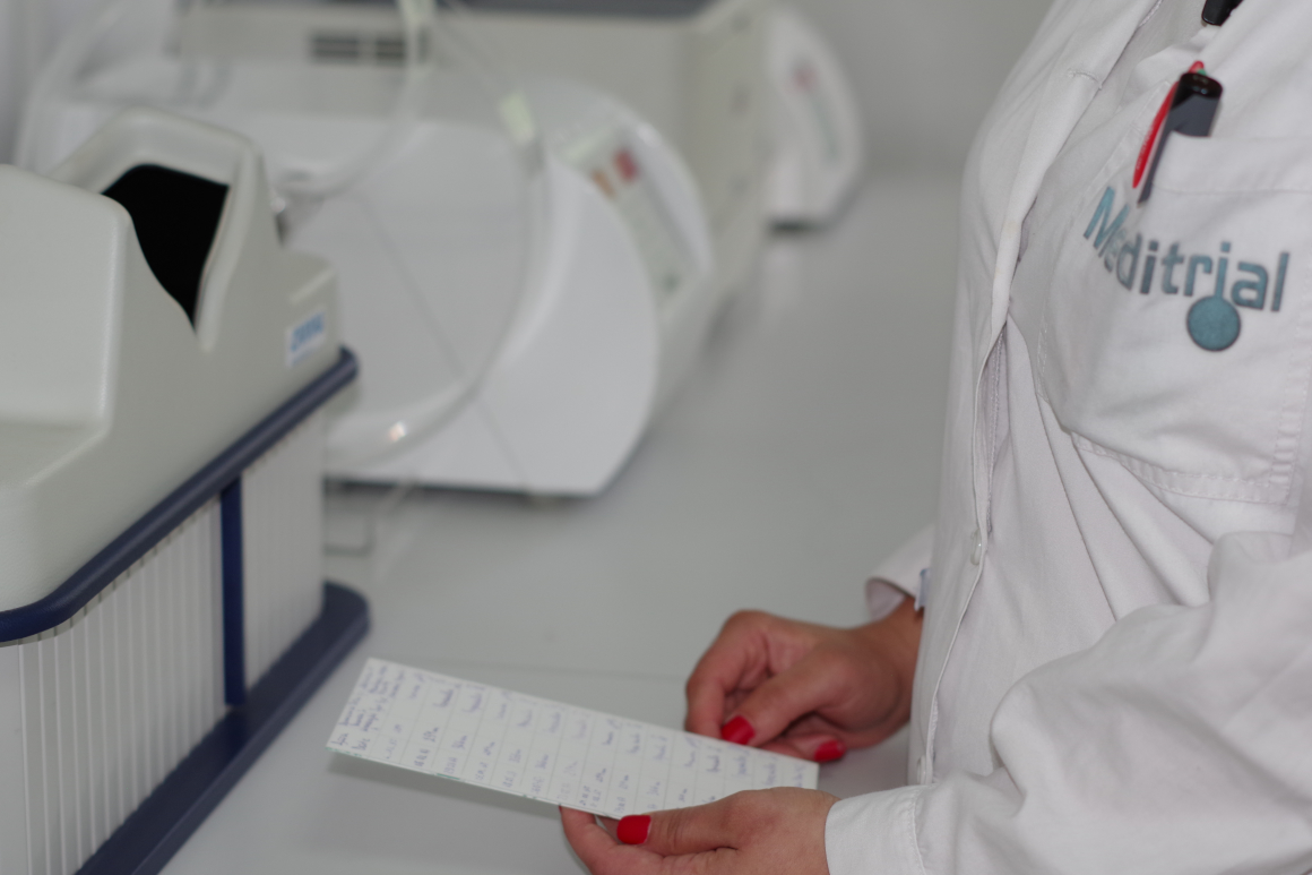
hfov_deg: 27.0
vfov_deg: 18.2
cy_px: 438
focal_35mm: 75
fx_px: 2733
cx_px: 656
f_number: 2.8
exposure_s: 1/125
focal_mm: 50
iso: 400
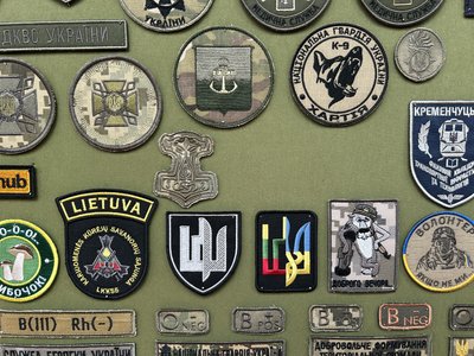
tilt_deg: -10.8
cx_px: 237
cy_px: 178
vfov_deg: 53.1
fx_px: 356
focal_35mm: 26
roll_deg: +1.5
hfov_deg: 67.3
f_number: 1.5
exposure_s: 1/121
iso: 64
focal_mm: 5.7
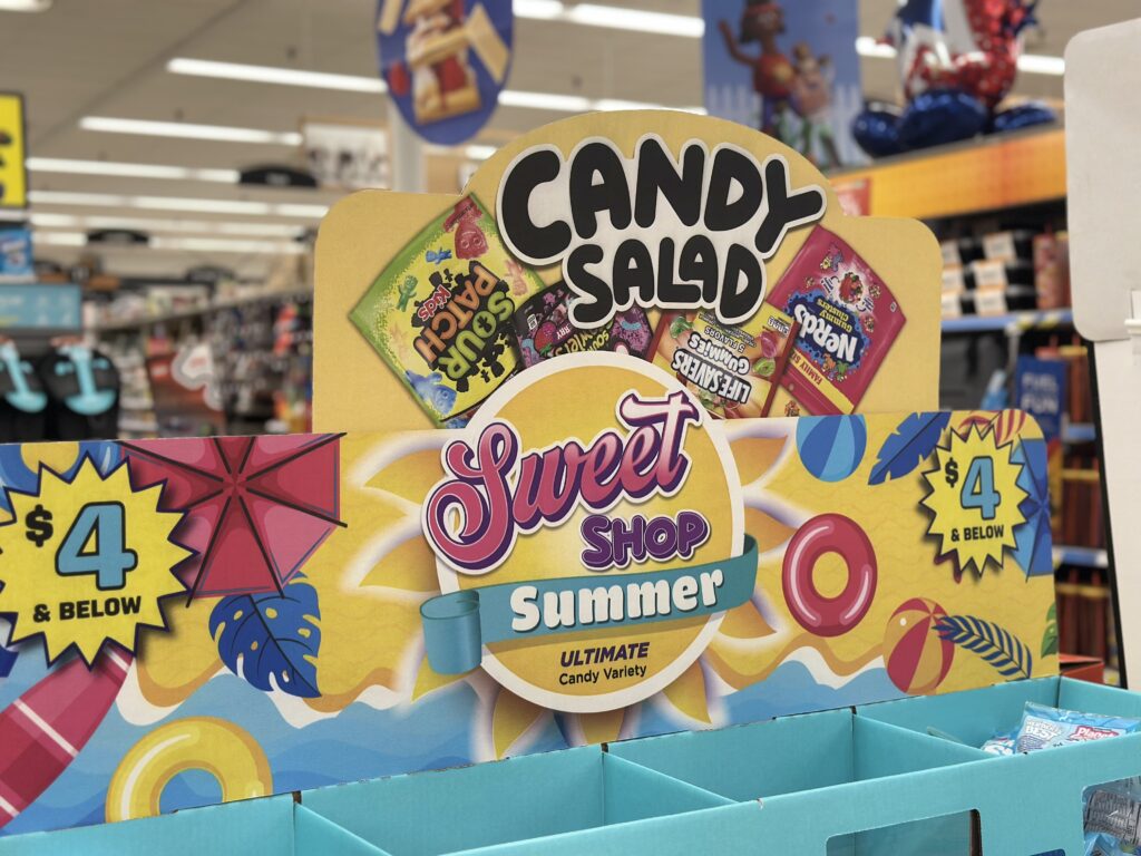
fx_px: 1582
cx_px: 570
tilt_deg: -0.8
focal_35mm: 48
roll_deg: +1.2
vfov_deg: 30.3
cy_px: 428
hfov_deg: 39.7
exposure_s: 1/62
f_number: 1.78
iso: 125
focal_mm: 6.86
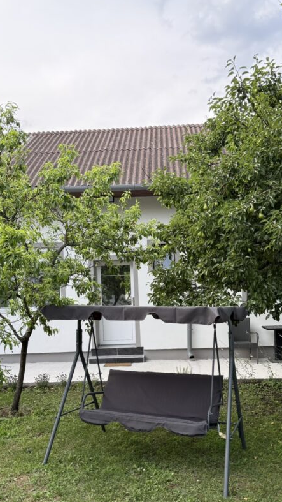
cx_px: 156
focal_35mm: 34
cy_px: 320
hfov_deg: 34.6
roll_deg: +3.0
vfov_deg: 57.2
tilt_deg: -3.5
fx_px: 452
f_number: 1.78
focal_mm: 6.76
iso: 100
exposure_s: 1/637
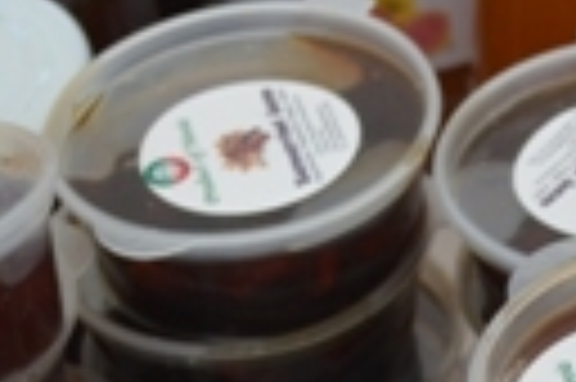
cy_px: 456
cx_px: 792
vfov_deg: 7.0
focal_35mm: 195
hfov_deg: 10.3
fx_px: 3116
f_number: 4.2
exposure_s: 1/400
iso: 100
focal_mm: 26
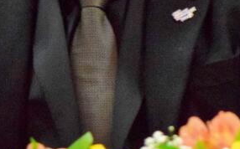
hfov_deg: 3.5
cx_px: 354
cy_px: -95
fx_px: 3861
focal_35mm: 591
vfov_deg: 2.2
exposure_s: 1/125
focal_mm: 92
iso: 5600
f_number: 4.5
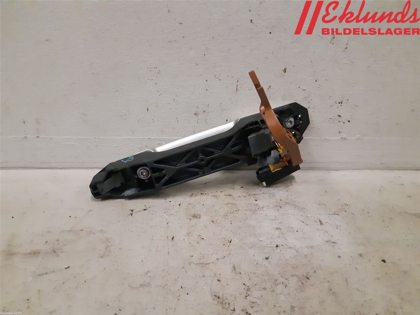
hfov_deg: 67.3
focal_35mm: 26
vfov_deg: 53.1
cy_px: 158
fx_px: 315
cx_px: 210
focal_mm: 3.93
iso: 800
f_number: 1.7
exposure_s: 1/235
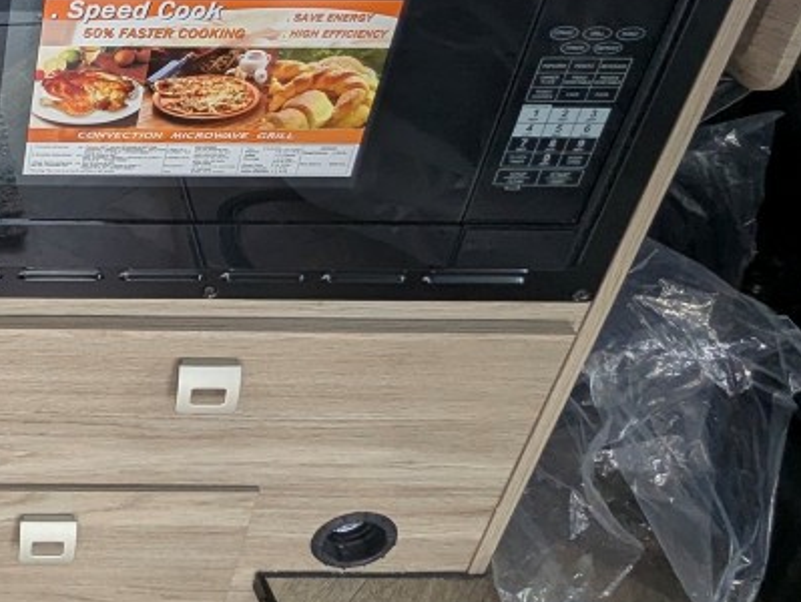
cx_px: -196
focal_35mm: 56
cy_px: 124
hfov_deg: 29.0
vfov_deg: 25.7
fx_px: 1297
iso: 115
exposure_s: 1/260
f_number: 2.2
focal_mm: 2.35
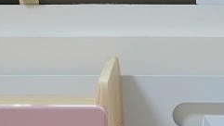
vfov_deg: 7.6
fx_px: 868
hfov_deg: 14.4
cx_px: 242
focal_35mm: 146
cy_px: 334
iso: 1600
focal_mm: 28
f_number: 2.8
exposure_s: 1/160
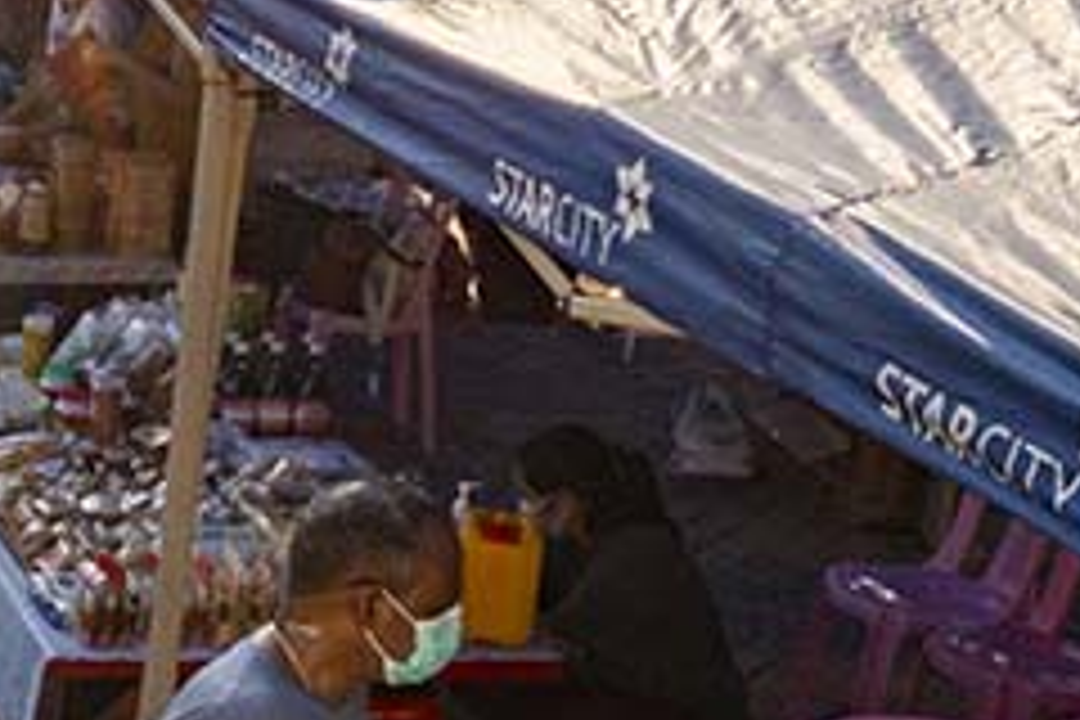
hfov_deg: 15.2
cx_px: -986
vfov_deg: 12.2
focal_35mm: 112
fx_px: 3360
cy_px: 410
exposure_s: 1/240
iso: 100
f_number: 8
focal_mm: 10.26
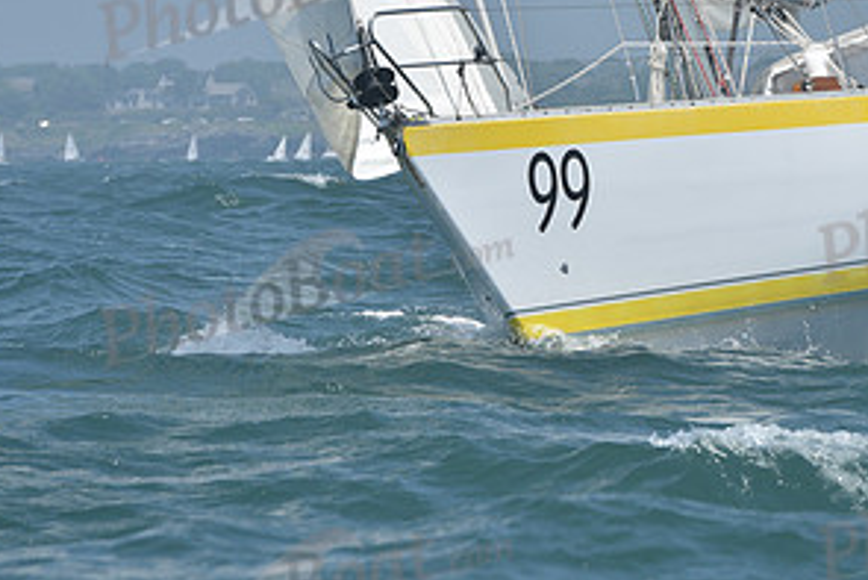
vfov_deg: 3.8
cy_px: 96
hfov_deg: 5.7
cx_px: 668
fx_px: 8780
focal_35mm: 364
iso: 320
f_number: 10
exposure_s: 1/1000
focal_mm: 185
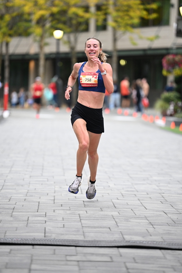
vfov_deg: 11.7
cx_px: 95
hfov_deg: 7.8
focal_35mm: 176
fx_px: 1335
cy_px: 129
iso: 1600
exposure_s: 1/1000
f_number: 2.8
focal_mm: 165
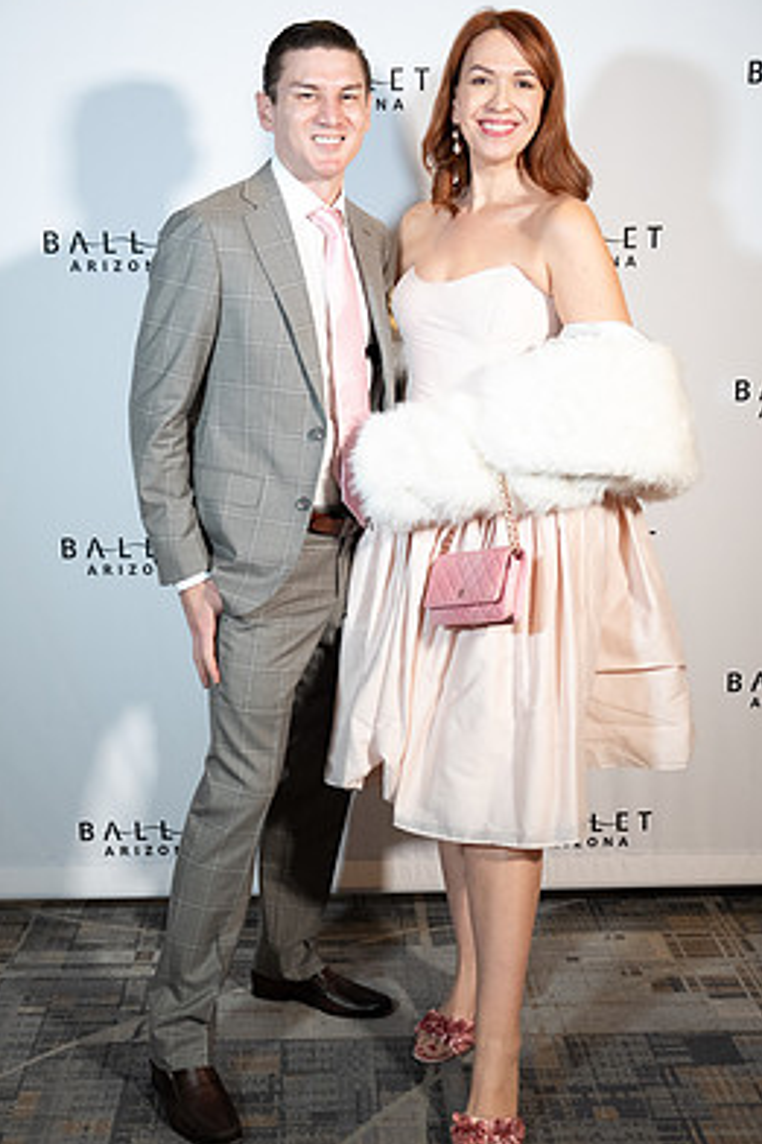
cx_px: 362
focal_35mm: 49
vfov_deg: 40.4
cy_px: 569
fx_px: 1557
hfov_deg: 27.5
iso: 1600
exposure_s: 1/200
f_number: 2.8
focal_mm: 42.7
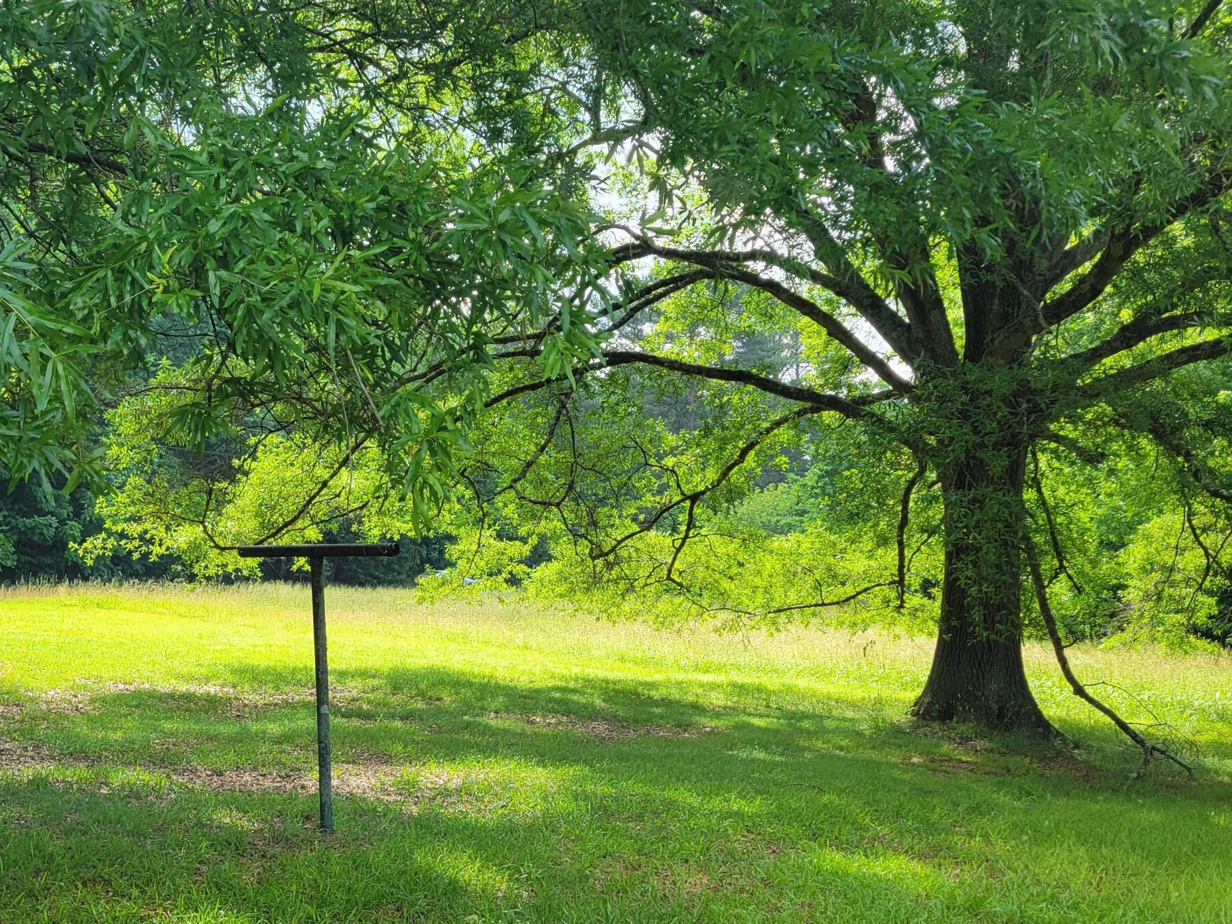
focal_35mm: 43
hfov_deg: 42.6
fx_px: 1530
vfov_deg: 33.4
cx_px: 315
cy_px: 592
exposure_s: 1/439
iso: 40
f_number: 1.8
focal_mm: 5.4
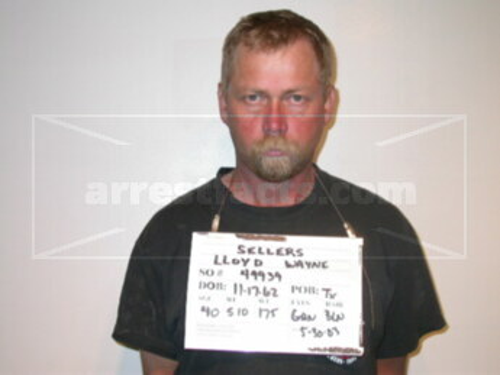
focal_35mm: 52
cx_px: 250
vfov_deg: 28.0
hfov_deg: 36.8
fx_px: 751
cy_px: 188
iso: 100
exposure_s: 1/60.3
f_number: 2.9
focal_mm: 10.9
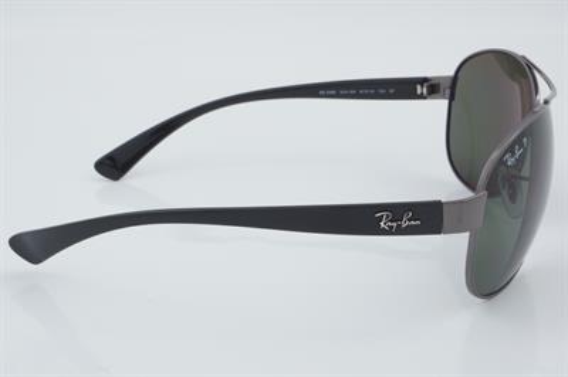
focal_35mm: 75
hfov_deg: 27.0
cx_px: 284
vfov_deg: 18.2
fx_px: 1182
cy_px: 188
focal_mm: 50
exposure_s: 1/4
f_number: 32
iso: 100
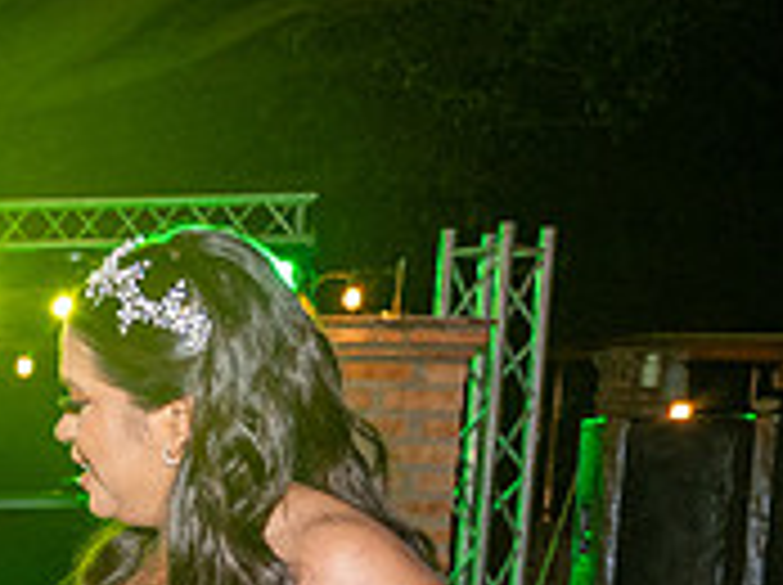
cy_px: 862
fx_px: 2033
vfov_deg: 15.2
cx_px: -387
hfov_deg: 19.1
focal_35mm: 90
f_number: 5
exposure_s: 1/80
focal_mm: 28
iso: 2500
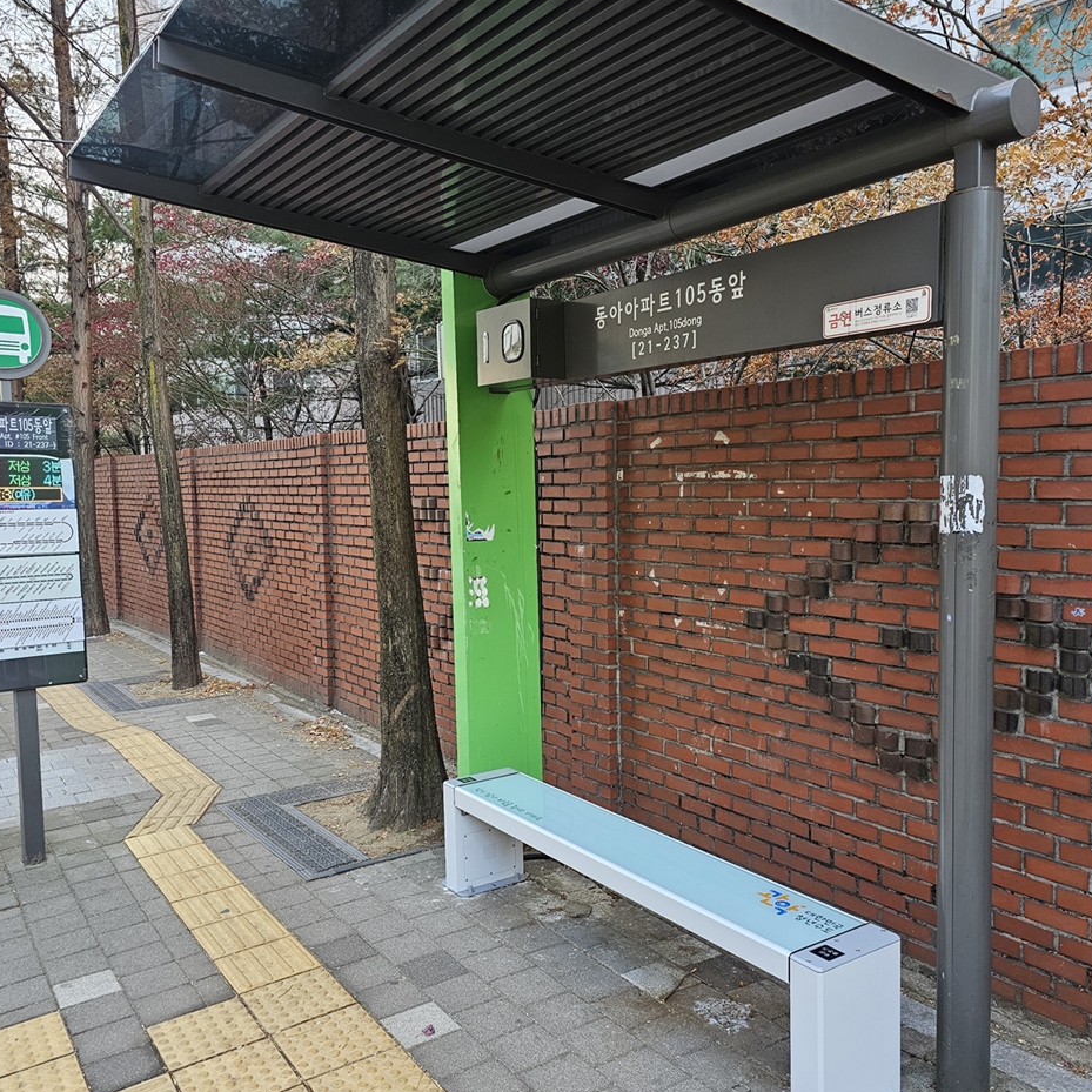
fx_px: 999
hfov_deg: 57.3
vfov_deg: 57.3
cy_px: 562
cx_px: 555
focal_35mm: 28
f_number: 1.7
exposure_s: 1/359
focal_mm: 6.3
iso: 125
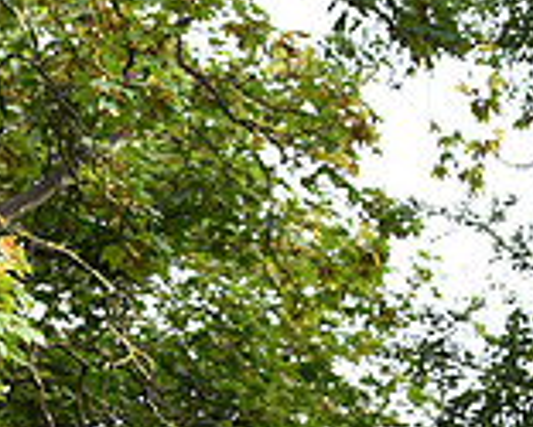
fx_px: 5619
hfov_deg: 5.4
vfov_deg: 4.3
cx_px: 366
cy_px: 909
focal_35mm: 356
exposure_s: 1/1250
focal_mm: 102
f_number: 3.5
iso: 560
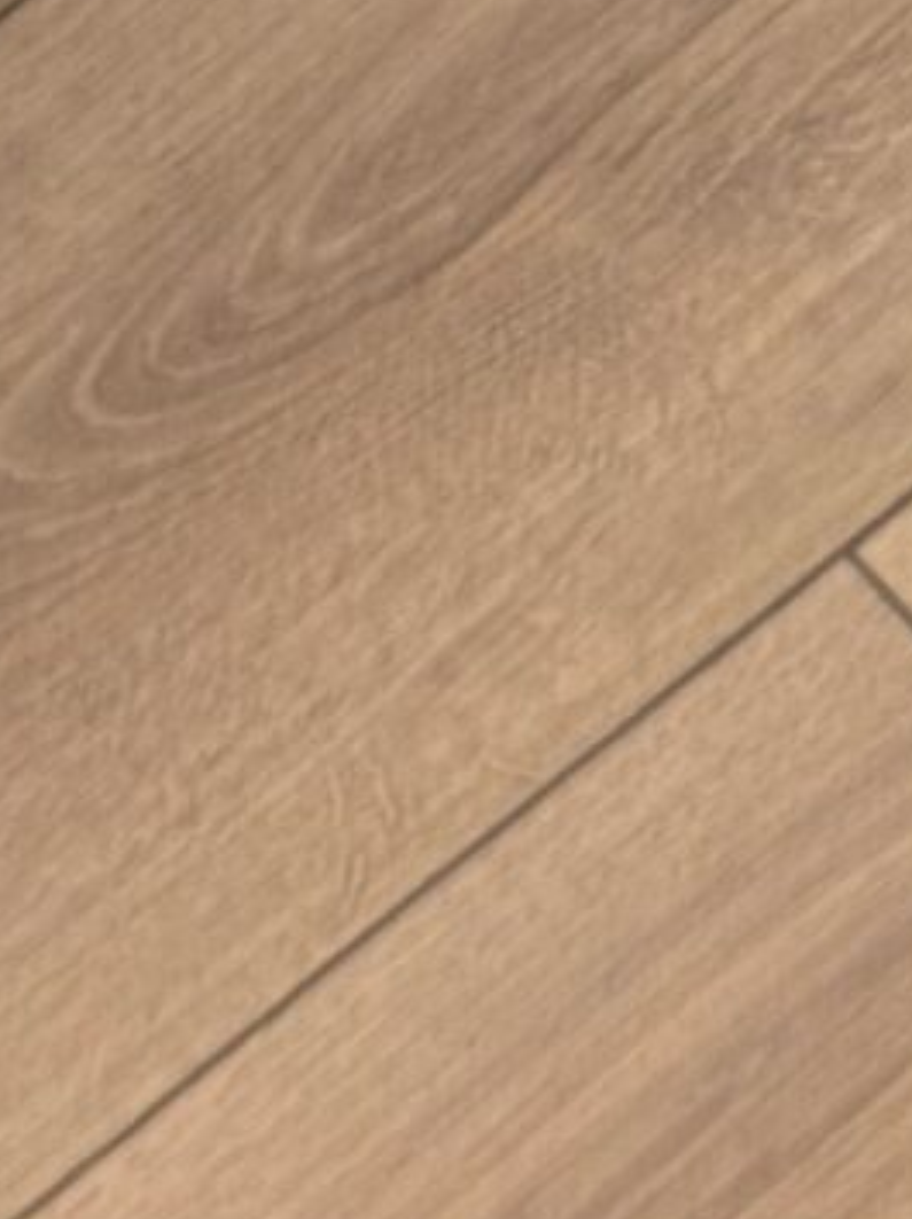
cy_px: 2314
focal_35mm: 217
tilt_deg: -85.3
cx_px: -719
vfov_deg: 8.7
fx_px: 7632
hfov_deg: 6.7
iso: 100
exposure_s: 1/65
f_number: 1.78
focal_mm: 6.76
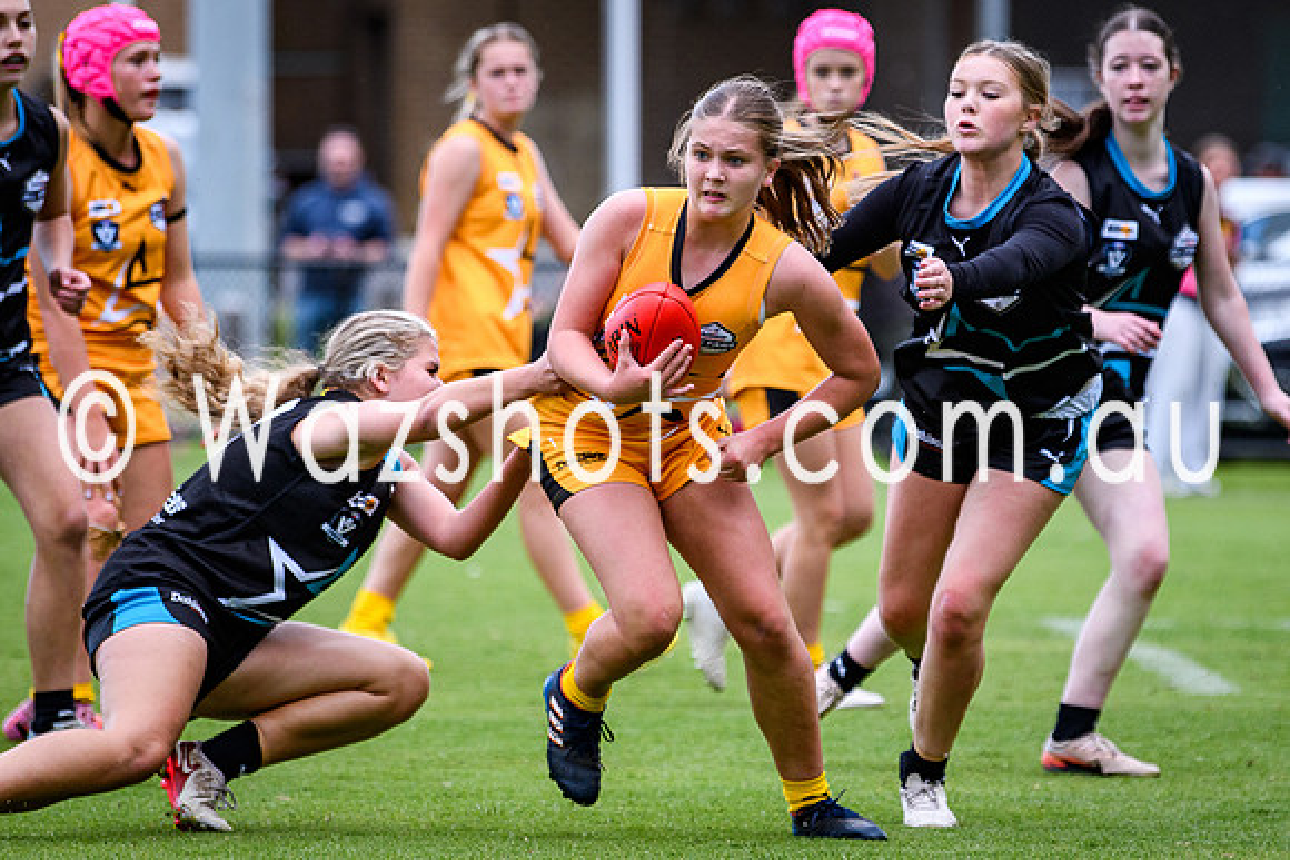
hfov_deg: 5.5
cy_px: 453
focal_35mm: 375
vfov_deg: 3.7
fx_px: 13425
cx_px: 862
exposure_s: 1/1600
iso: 400
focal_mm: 170
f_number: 2.8
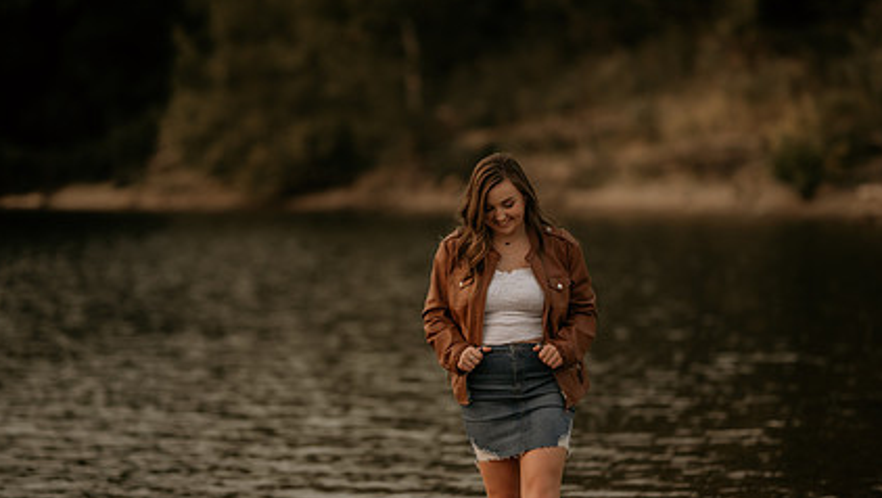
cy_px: 295
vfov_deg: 8.1
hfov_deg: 14.2
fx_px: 3534
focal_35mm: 151
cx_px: 428
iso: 100
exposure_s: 1/80
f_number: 1.4
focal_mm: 105
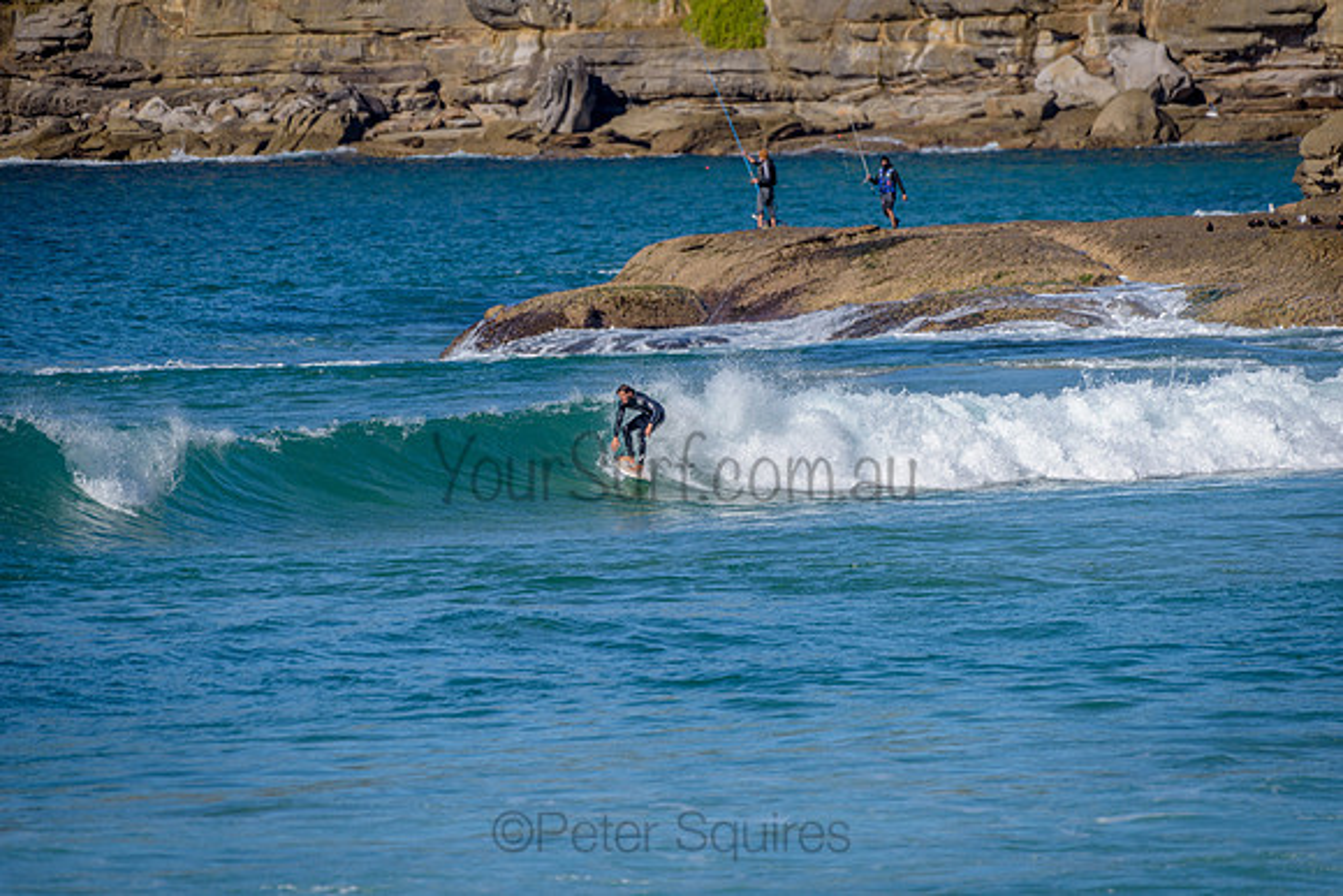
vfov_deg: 2.8
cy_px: 448
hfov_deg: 4.1
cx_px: 672
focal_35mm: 500
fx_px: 18656
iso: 125
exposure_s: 1/2000
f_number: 5.6
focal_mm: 500
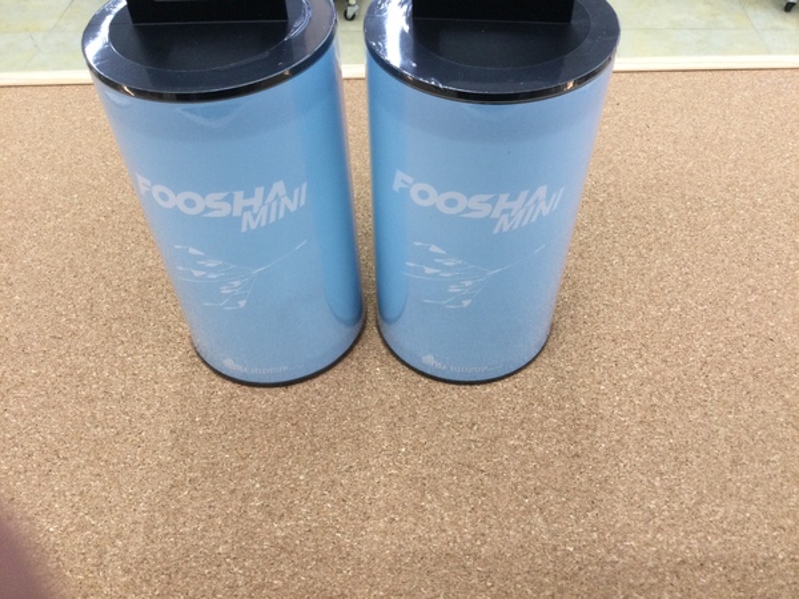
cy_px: 300
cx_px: 400
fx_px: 716
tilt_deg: -48.5
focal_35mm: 31
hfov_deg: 58.4
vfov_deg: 45.4
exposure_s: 1/30
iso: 32
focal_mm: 3.3
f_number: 2.4
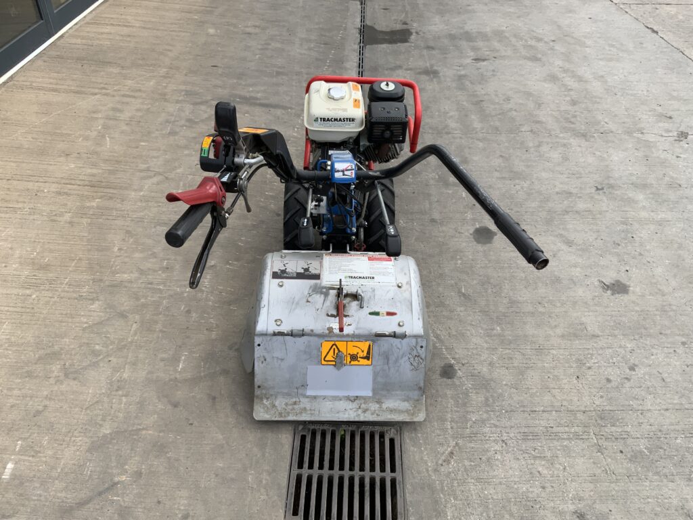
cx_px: 346
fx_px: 581
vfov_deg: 48.2
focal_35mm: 29
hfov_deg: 61.7
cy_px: 260
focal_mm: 3
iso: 16
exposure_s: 1/869
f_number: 1.8
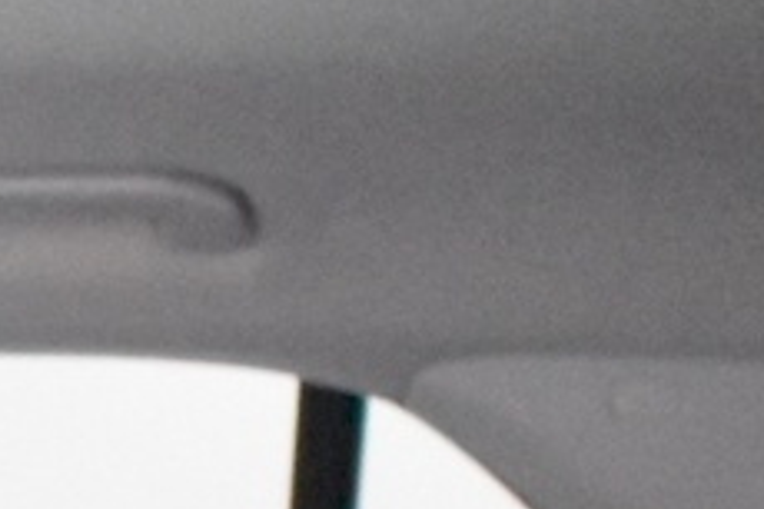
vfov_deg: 6.4
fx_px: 4029
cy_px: 1730
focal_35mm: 190
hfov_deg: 10.6
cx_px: -259
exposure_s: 1/45
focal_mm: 18
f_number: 3.5
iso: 12800
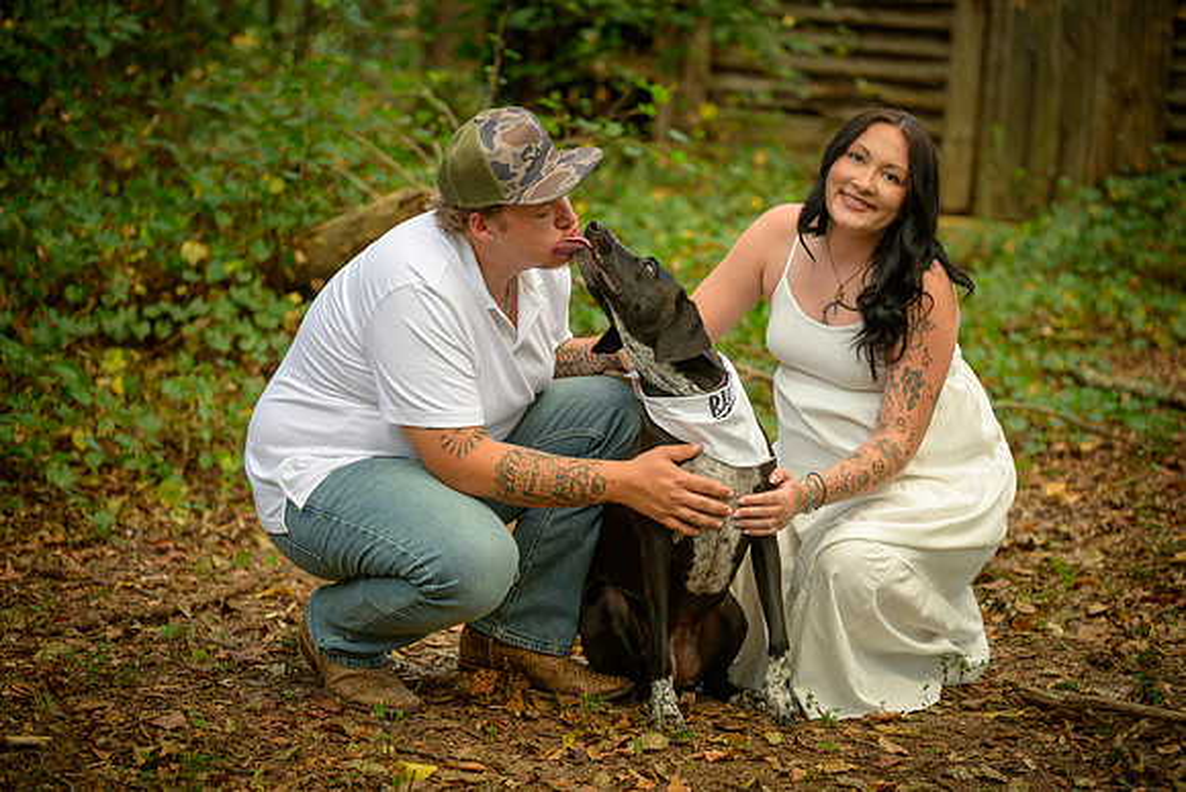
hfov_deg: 19.5
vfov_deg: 13.0
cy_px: 396
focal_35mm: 105
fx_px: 3460
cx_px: 593
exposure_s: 1/125
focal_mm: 105
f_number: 3.3
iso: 1250
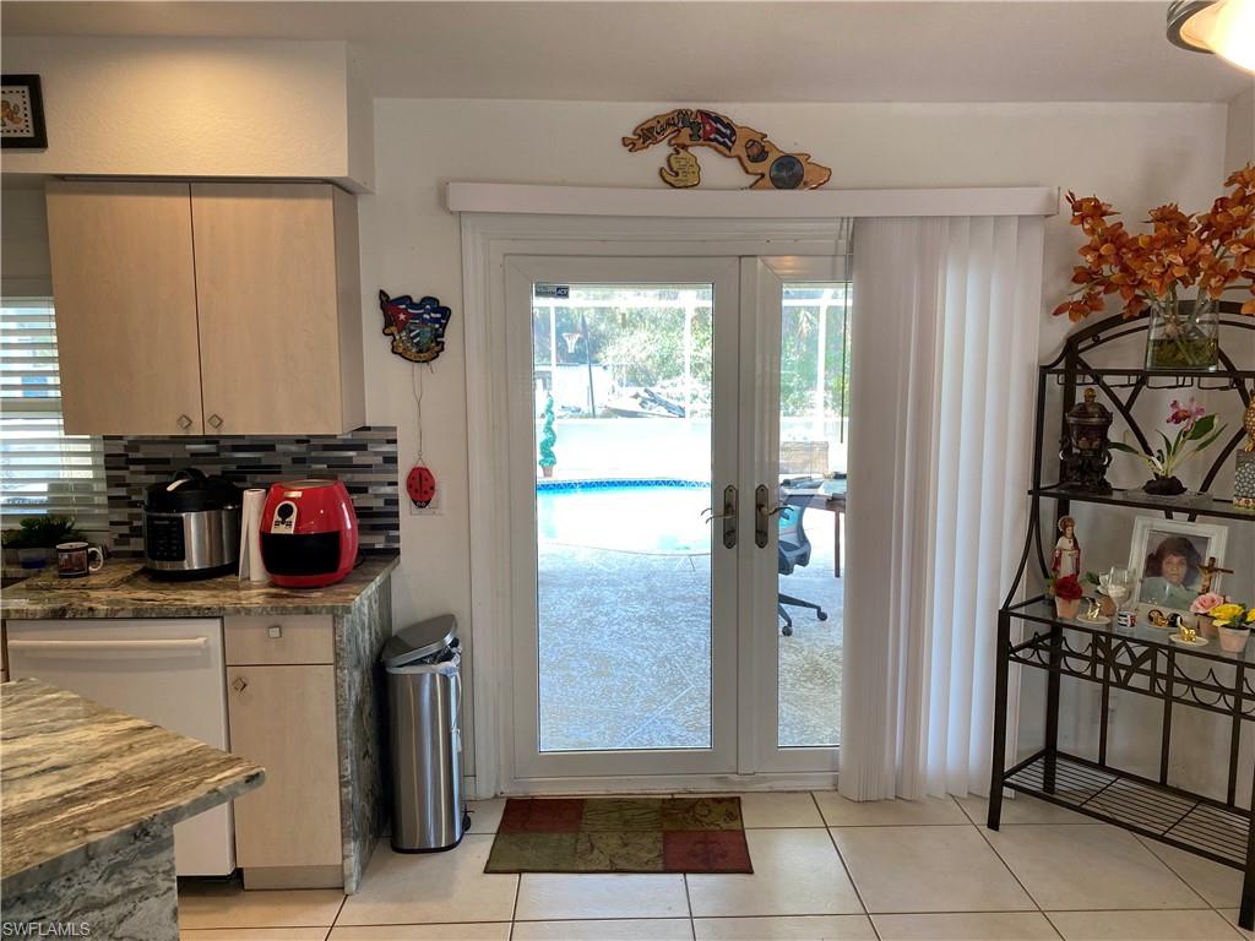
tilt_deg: -5.4
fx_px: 943
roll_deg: -1.5
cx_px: 628
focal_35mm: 26
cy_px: 470
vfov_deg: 53.1
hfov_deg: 67.3
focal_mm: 4.25
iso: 80
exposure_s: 1/120
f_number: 1.8
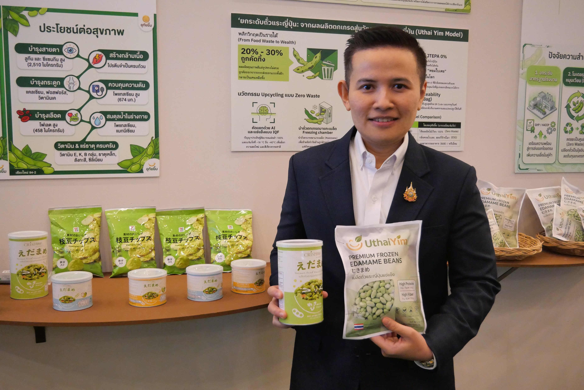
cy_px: 195
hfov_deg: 54.4
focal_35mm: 35
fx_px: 568
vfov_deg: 37.9
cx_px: 292
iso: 3200
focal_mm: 17
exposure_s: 1/100
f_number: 4
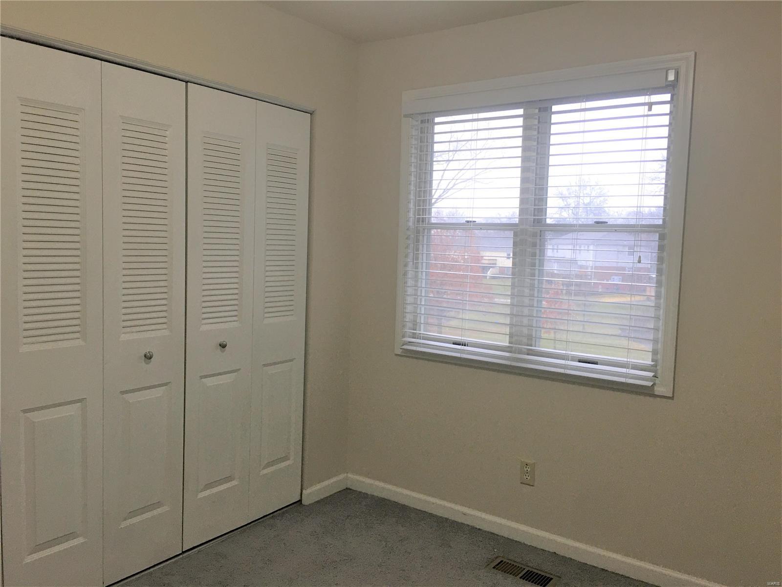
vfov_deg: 48.2
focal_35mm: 29
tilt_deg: -2.5
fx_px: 655
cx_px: 391
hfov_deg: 61.7
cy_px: 294
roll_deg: -2.1
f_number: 2.2
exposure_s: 1/33
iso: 50
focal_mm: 4.15
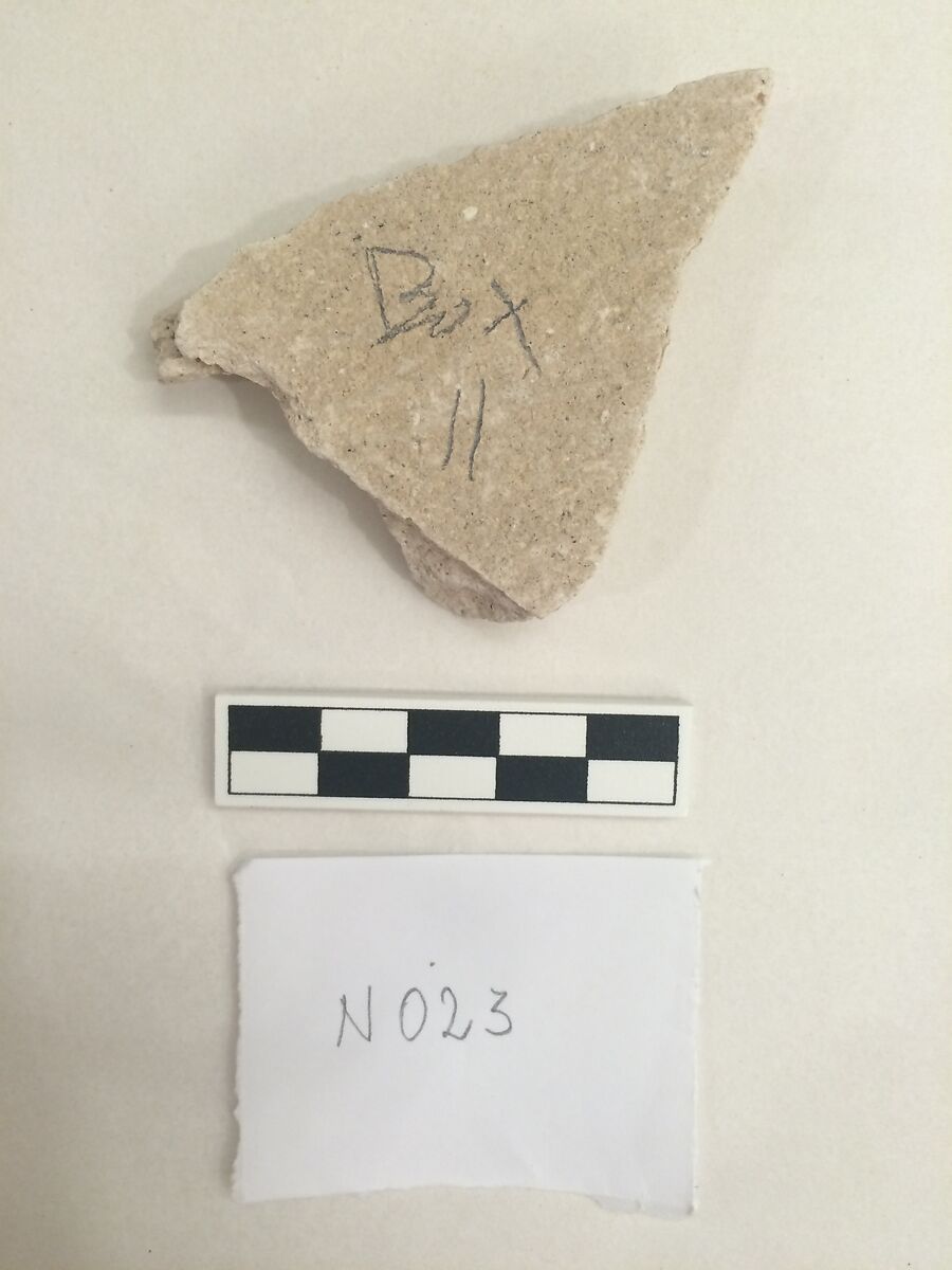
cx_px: 476
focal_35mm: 29
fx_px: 1063
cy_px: 635
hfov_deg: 48.2
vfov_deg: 61.7
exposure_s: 1/30
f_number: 2.2
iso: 80
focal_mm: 4.15
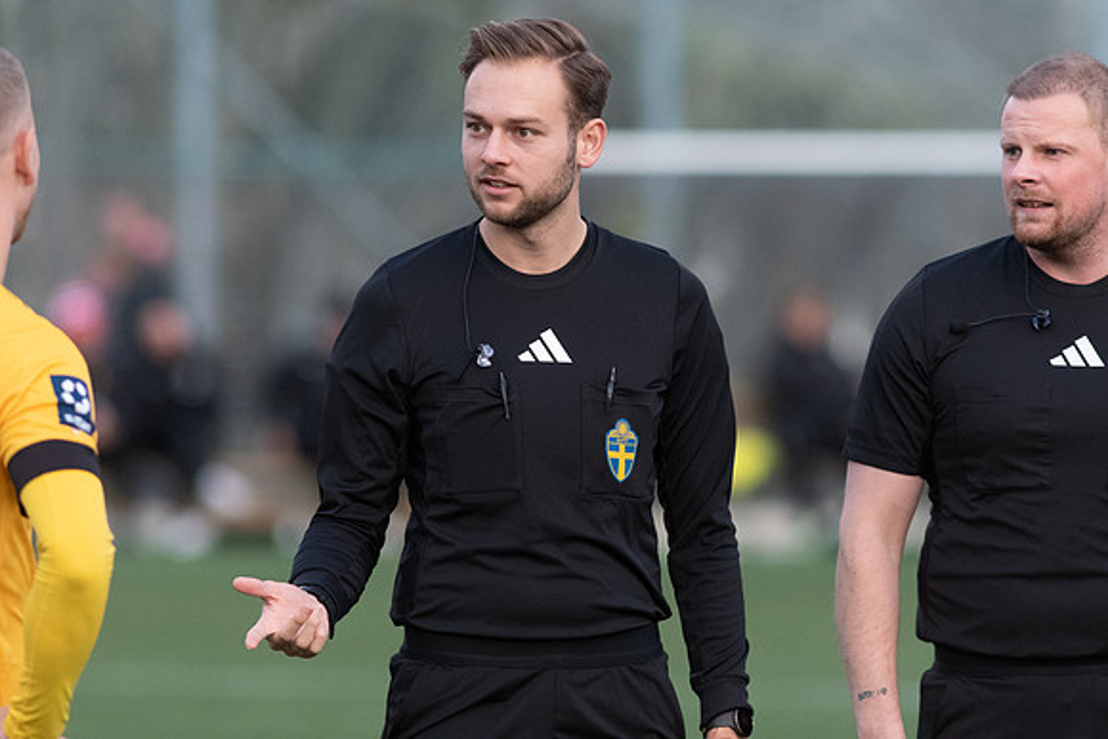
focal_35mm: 450
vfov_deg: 3.1
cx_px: 554
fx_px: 13853
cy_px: 370
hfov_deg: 4.6
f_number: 3.5
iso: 3200
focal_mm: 300
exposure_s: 1/1000
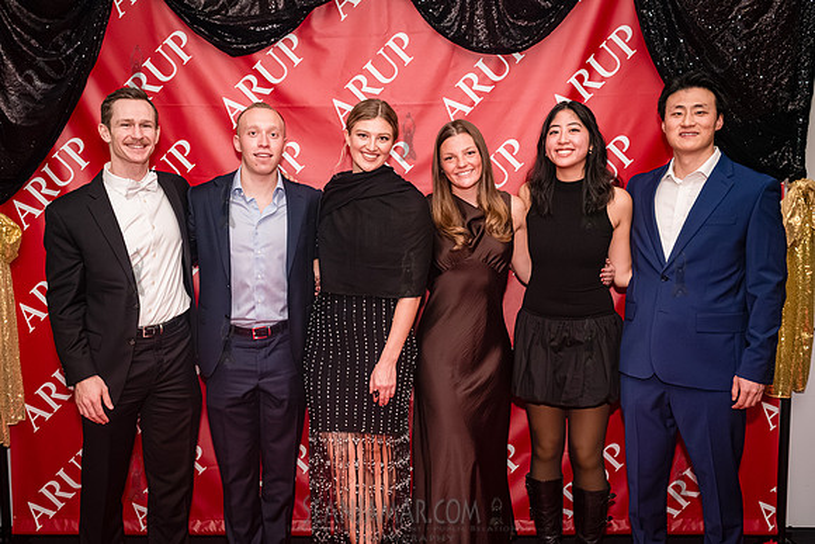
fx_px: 879
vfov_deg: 34.4
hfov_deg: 49.7
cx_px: 390
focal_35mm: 39
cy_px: 268
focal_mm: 35
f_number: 5
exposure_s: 1/400
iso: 8000
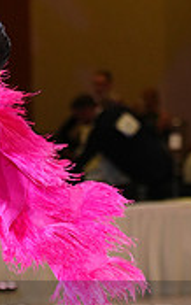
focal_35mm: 383
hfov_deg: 3.4
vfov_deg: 5.5
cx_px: -36
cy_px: 340
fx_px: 3185
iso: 2000
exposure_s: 1/400
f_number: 2.8
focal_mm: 113
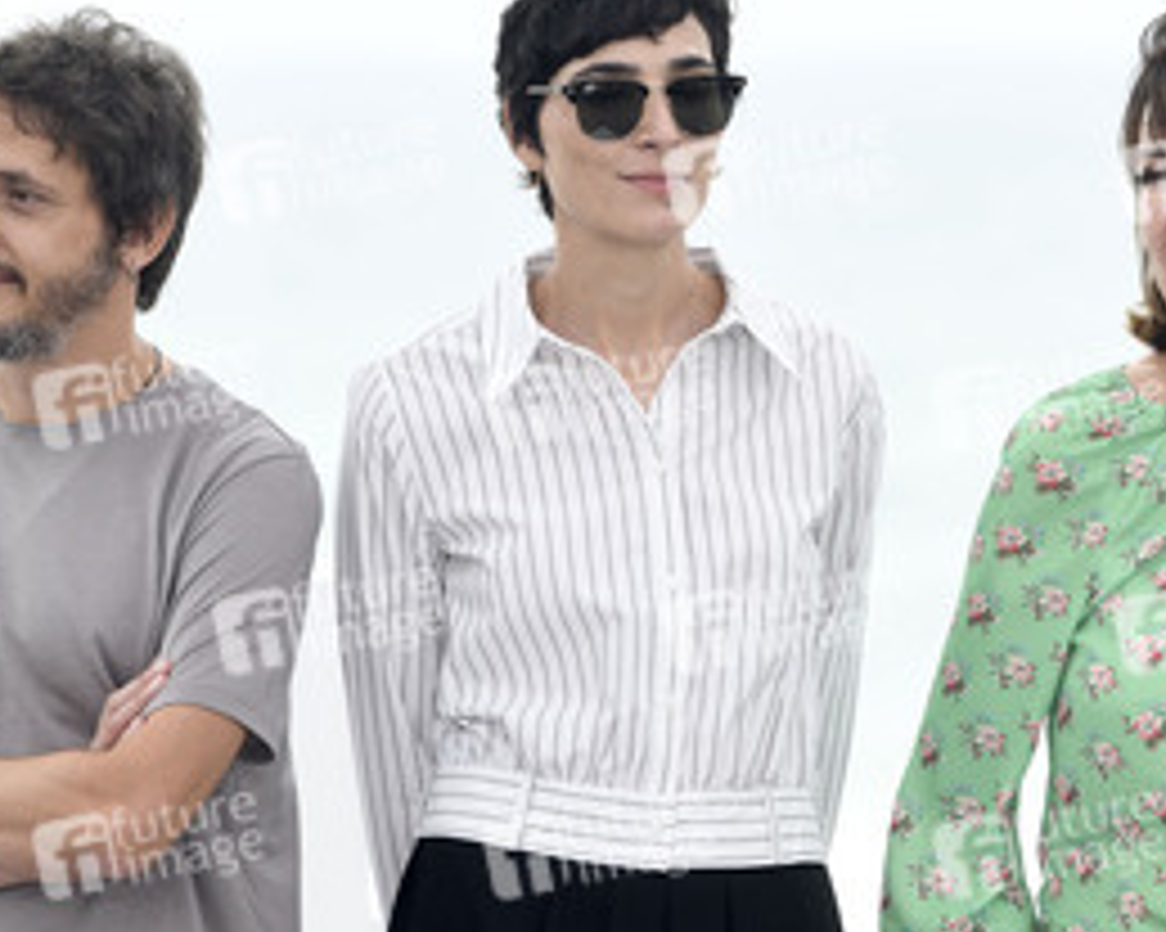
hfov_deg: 6.4
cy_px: 509
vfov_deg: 5.1
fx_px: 10418
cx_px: 660
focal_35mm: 302
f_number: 5.6
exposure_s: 1/640
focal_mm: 185
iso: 400
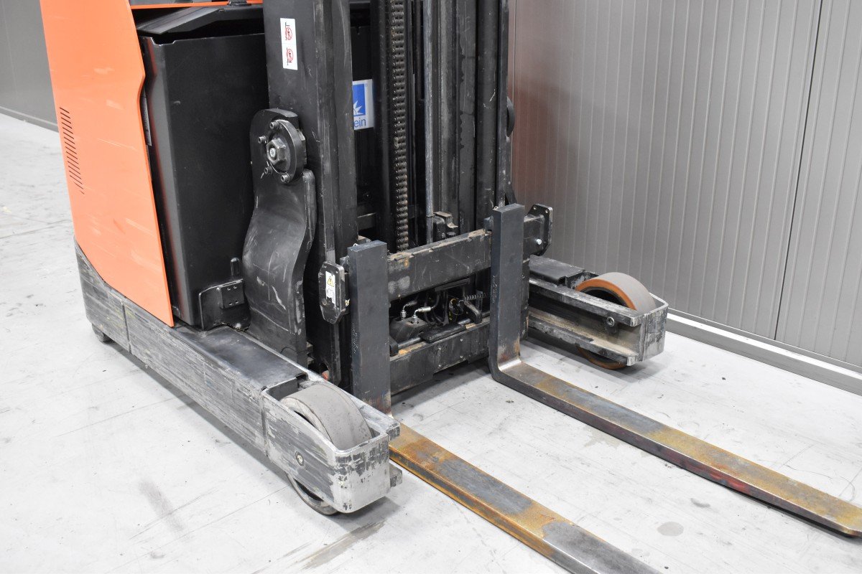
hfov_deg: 55.1
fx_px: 826
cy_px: 287
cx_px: 431
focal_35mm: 34
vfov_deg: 38.4
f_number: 5
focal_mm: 23
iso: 1600
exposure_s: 1/20
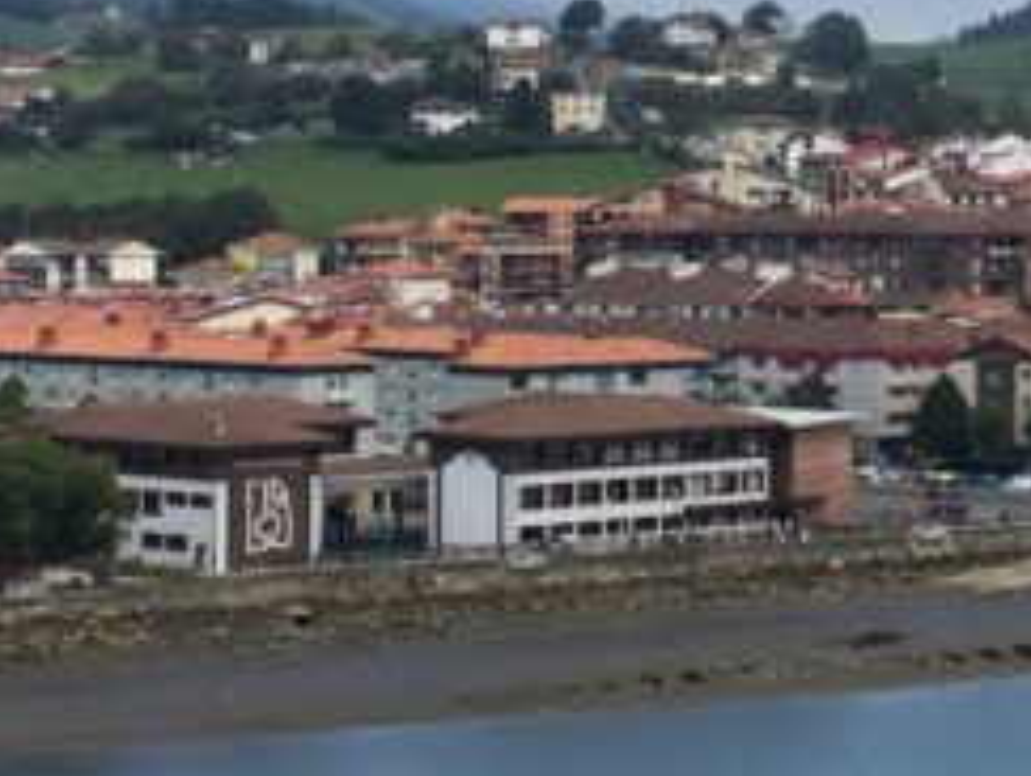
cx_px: 776
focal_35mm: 122
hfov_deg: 16.0
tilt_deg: +1.8
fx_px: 3639
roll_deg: -0.1
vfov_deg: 12.1
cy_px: 102
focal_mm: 4.15
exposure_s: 1/1148
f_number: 2.2
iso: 25
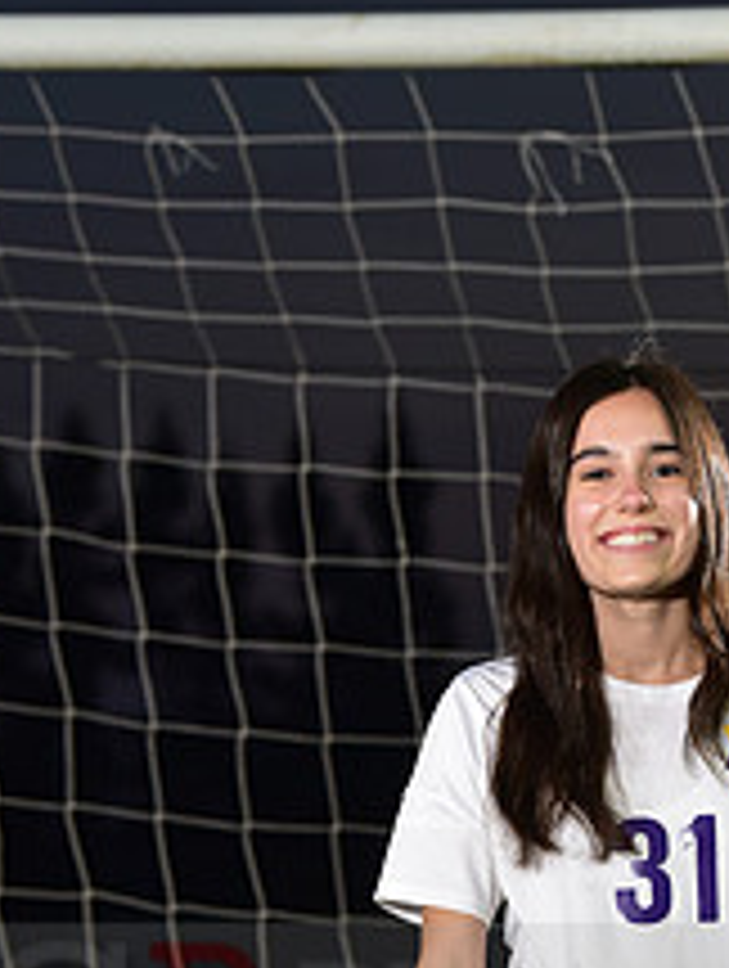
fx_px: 8119
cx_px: 623
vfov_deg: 6.8
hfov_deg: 5.1
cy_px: 986
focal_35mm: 290
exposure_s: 1/160
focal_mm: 112
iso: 1250
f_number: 5.6
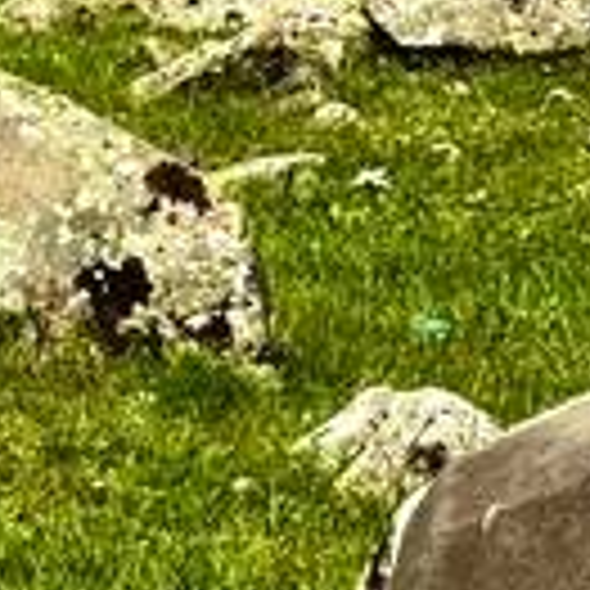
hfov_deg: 5.6
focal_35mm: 310
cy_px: -270
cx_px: -428
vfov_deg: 5.6
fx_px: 5978
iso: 64
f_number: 1.78
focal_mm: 6.76
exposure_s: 1/5848
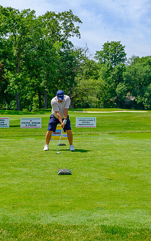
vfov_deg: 34.0
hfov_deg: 21.7
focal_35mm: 60
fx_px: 395
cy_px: 121
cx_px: 71
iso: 200
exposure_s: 1/500
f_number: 5
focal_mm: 34.3
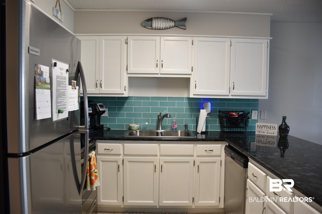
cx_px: 161
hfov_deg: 67.4
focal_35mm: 27
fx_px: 241
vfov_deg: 47.9
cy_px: 107
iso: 400
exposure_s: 1/80
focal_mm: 18
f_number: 4.5
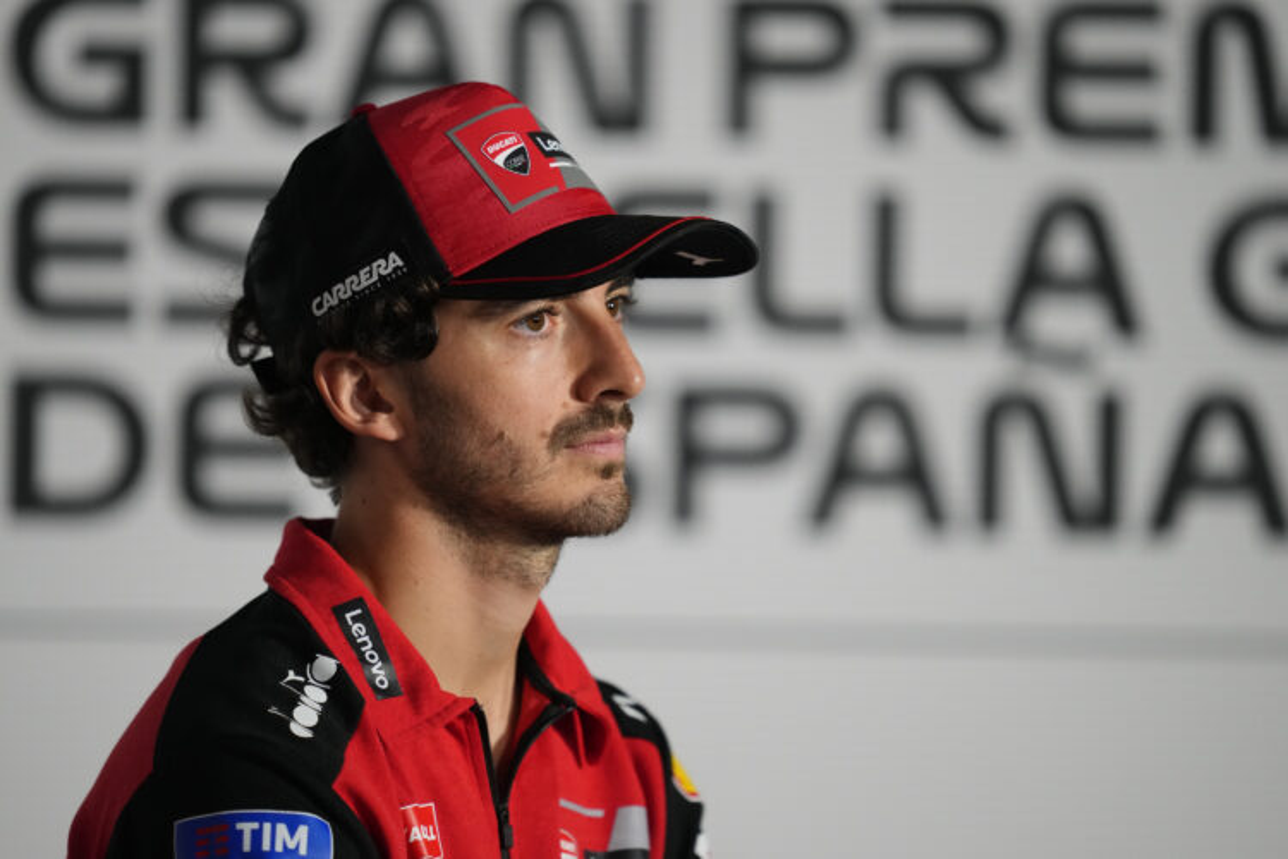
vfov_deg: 3.4
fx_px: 14310
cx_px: 644
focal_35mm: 400
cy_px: 430
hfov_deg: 5.2
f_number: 2.8
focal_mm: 400
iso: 3200
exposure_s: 1/800
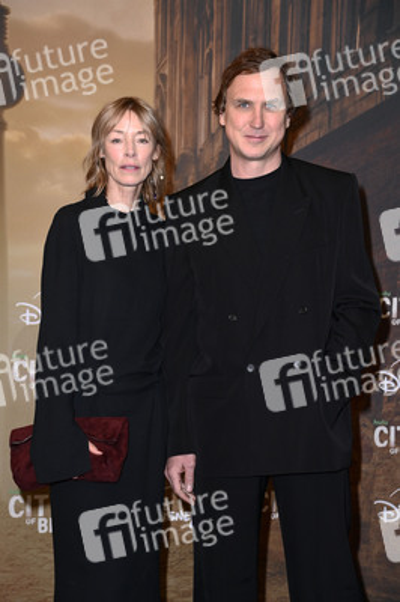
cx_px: 200
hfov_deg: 14.8
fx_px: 1536
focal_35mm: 92
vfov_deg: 22.2
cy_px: 301
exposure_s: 1/320
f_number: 5.6
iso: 1000
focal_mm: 92
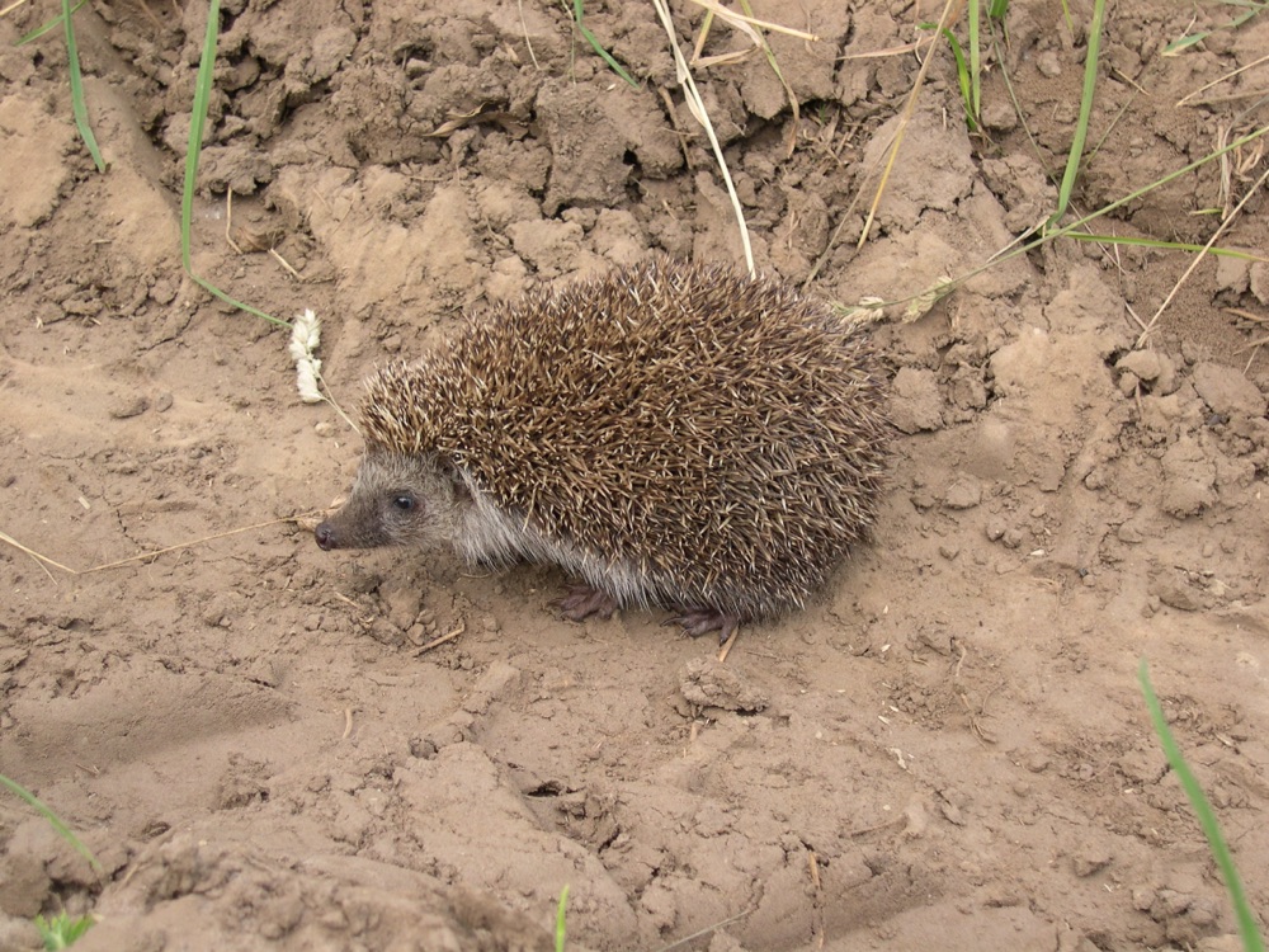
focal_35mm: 67
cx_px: 634
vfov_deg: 21.9
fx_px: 2456
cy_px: 476
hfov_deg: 29.0
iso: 100
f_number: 3.7
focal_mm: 14.2
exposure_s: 1/253
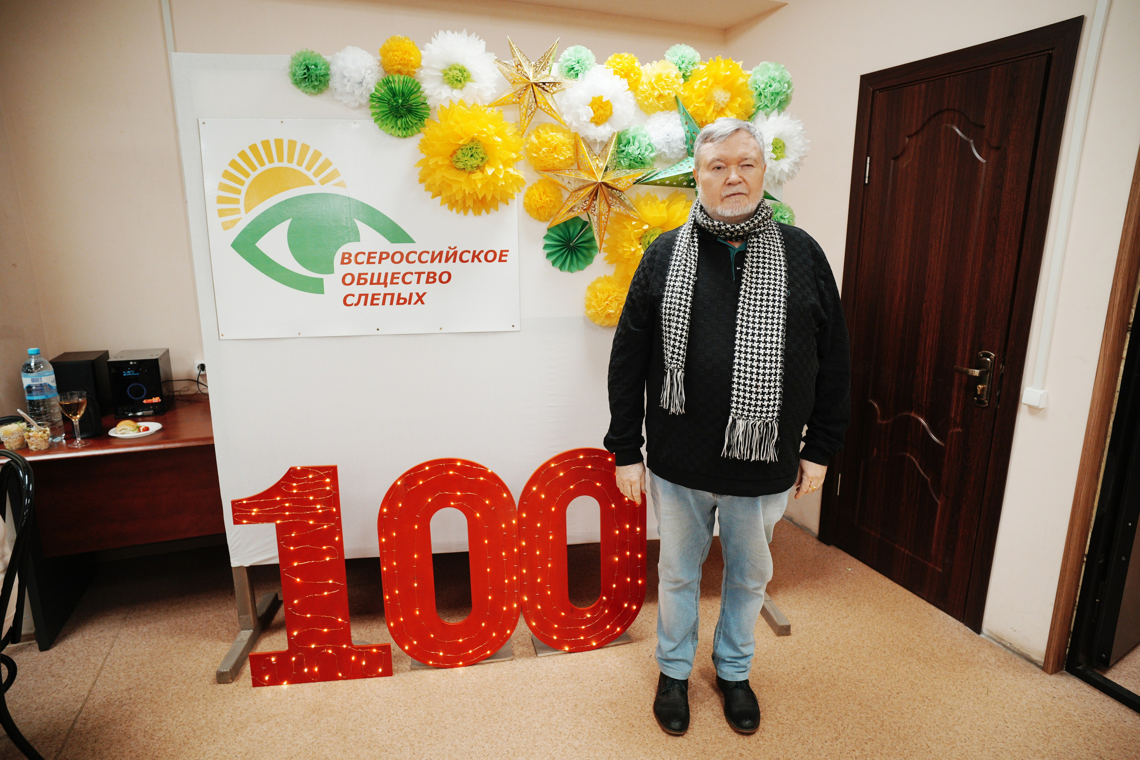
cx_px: 570
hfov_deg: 84.0
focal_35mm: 20
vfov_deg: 61.9
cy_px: 380
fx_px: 633
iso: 1250
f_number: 4
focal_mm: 20
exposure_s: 1/160
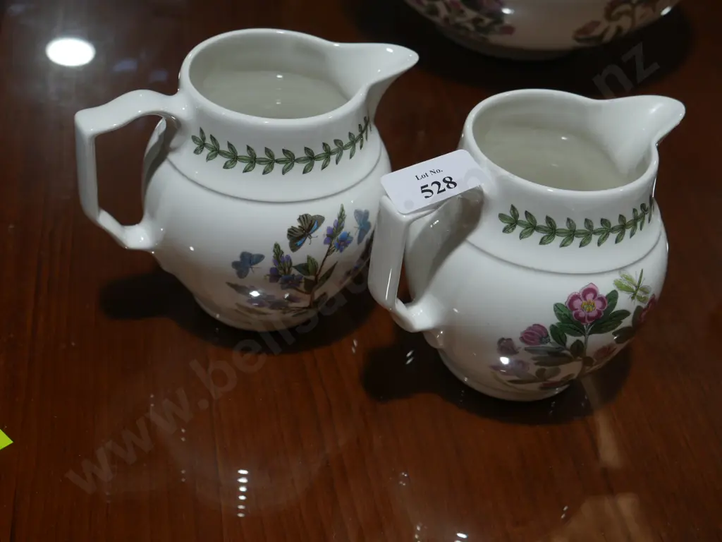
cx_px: 361
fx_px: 1085
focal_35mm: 52
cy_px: 271
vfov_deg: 28.0
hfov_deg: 36.8
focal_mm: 26
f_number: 5.6
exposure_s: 1/60
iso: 250
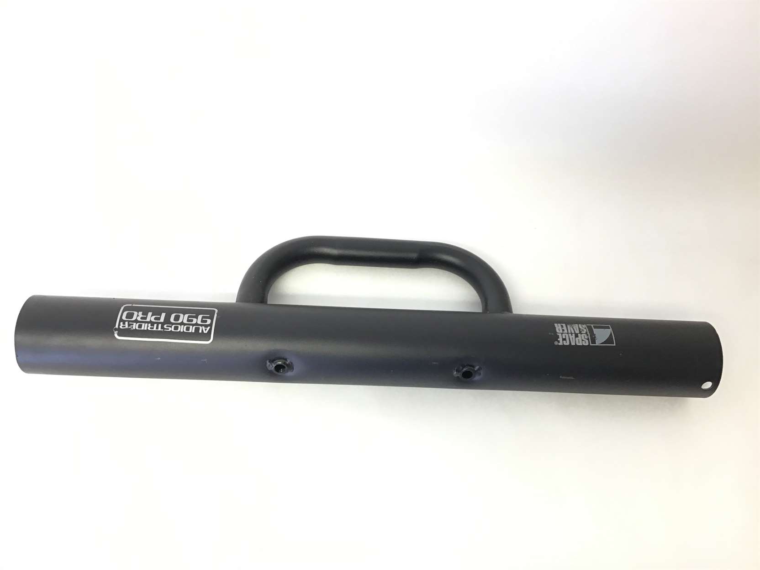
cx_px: 380
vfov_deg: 45.4
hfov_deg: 58.4
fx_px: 681
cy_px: 285
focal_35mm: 31
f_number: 2.4
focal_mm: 3.3
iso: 64
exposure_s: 1/30
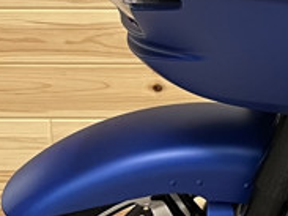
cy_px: -36
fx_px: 1264
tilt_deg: -6.5
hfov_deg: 10.7
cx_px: 729
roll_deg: +0.5
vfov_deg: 9.6
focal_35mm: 152
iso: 100
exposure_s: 1/60
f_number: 1.6
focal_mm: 5.1
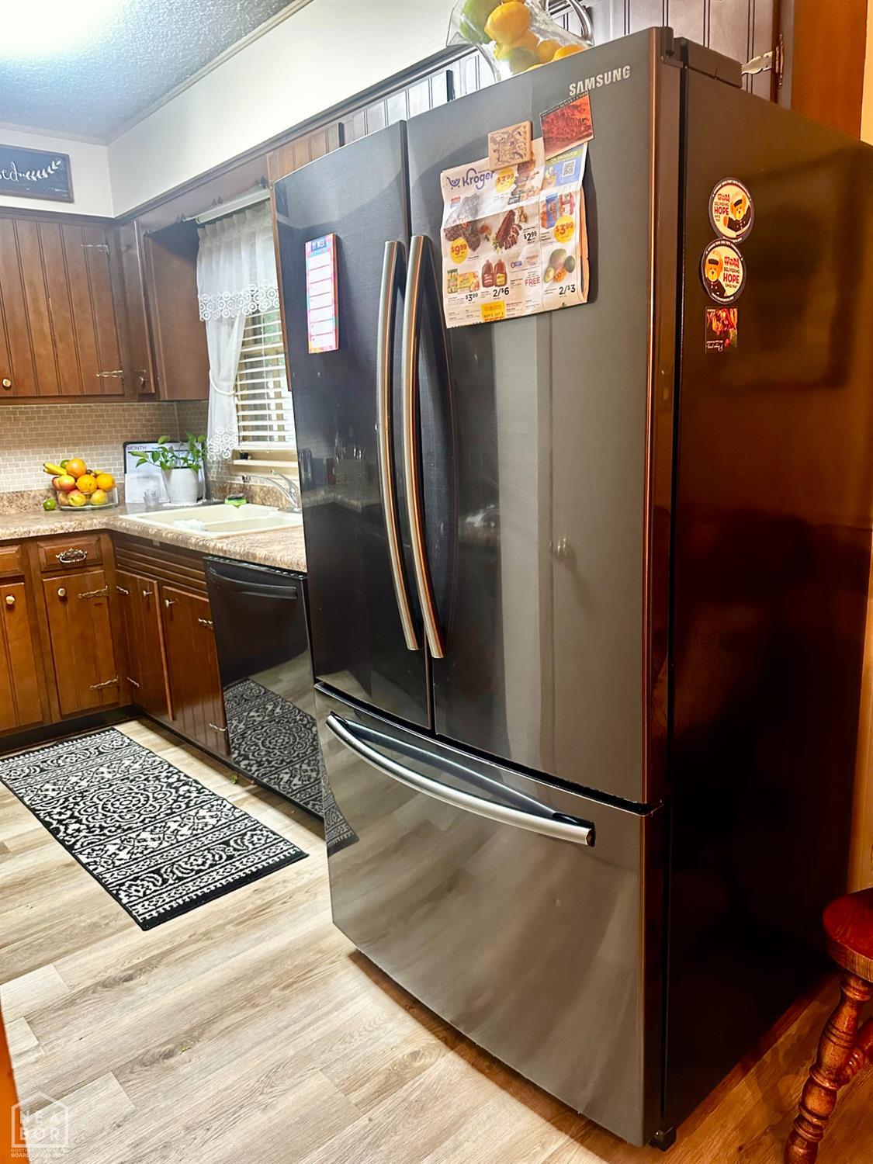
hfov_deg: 56.8
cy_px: 582
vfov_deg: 71.6
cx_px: 436
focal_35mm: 24
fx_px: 807
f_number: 1.78
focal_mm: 6.86
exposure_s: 1/60
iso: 500
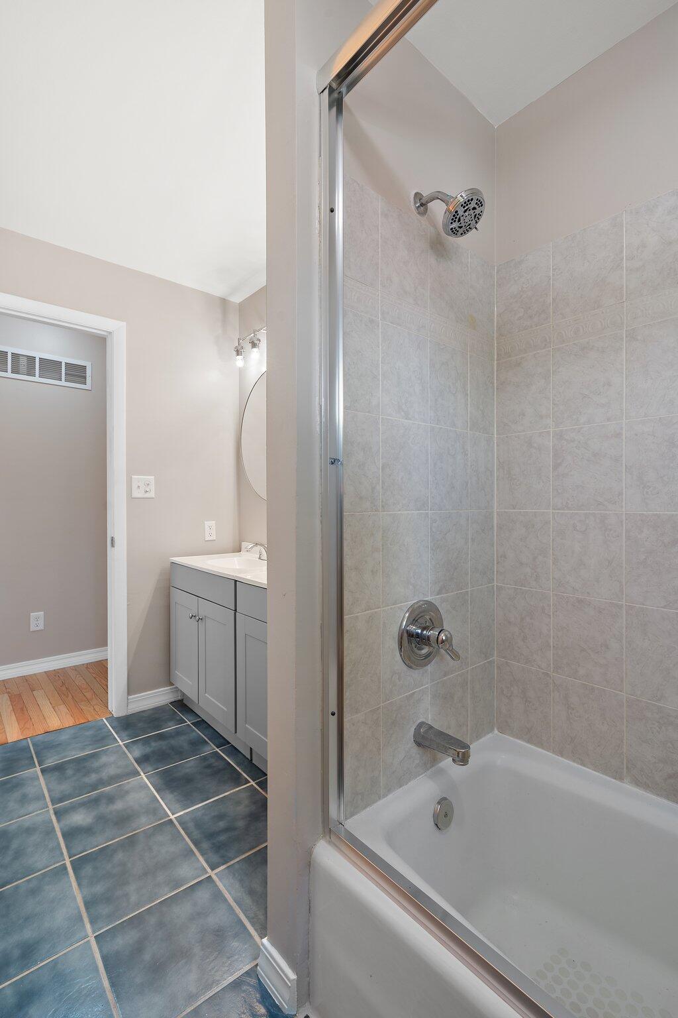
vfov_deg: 96.7
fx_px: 452
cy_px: 509
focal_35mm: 16
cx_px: 339
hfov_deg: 73.7
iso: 320
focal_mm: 16
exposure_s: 1/3
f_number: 9
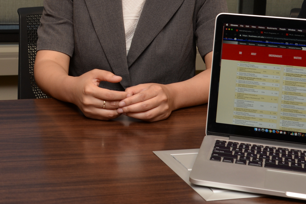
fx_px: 782
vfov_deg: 14.6
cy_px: -2
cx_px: 51
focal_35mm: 92
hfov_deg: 21.8
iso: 200
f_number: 7.1
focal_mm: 31
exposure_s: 1/60
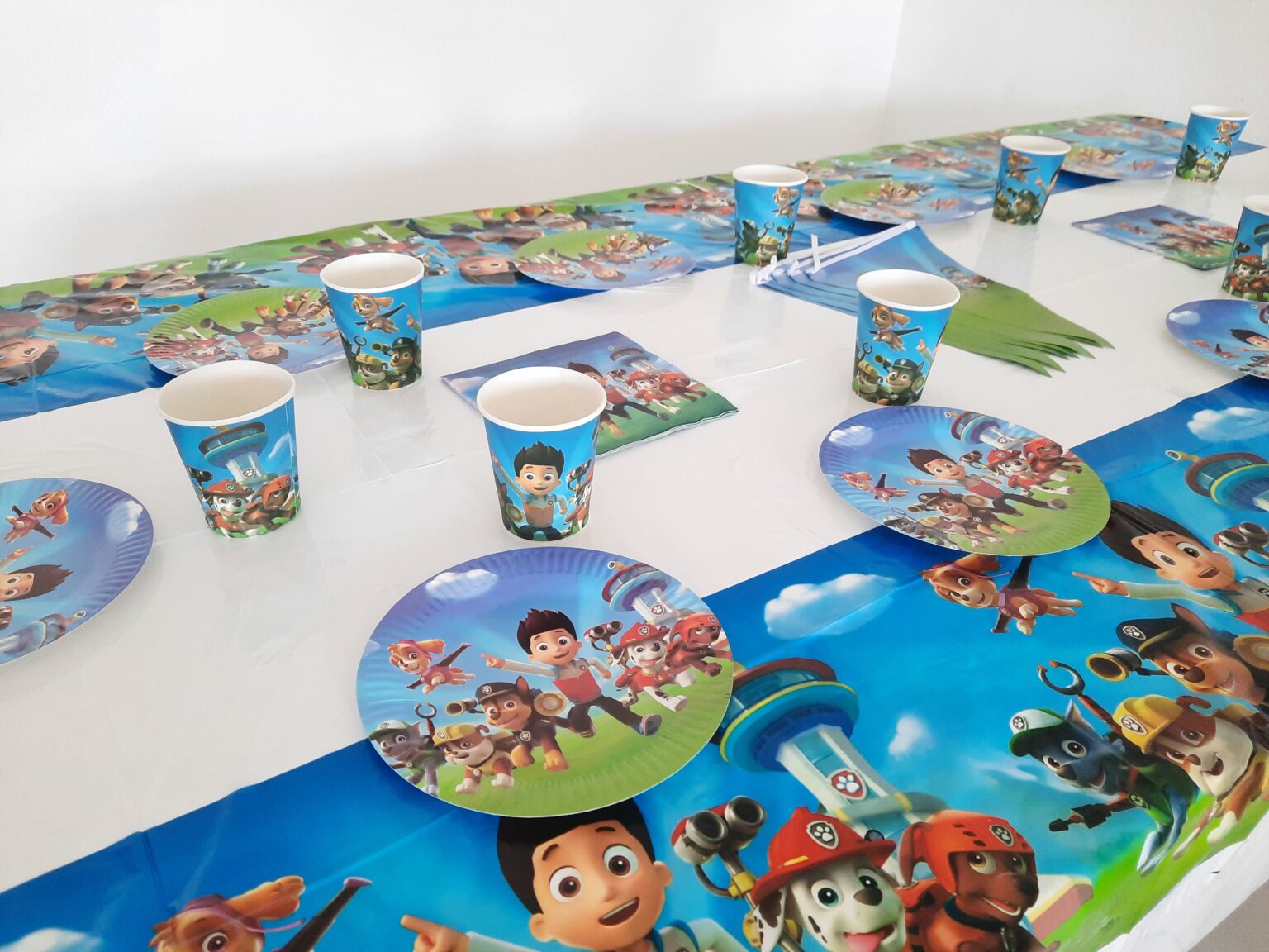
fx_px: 916
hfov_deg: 69.4
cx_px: 634
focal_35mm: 25
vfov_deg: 54.9
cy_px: 476
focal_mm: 4.6
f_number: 2
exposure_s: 1/50
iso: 250
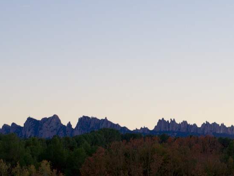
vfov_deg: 13.1
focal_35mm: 113
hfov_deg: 17.4
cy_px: 133
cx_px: 123
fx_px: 764
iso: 320
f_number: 7.1
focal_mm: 50
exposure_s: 1/60
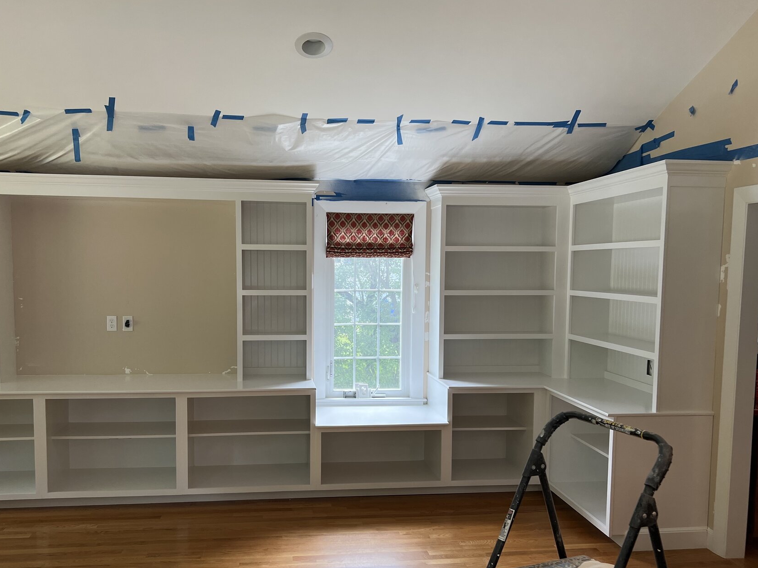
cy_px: 323
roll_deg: +0.1
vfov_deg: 46.7
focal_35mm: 30
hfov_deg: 59.8
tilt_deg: -6.1
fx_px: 657
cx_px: 337
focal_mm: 5.7
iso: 100
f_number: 1.5
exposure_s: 1/120
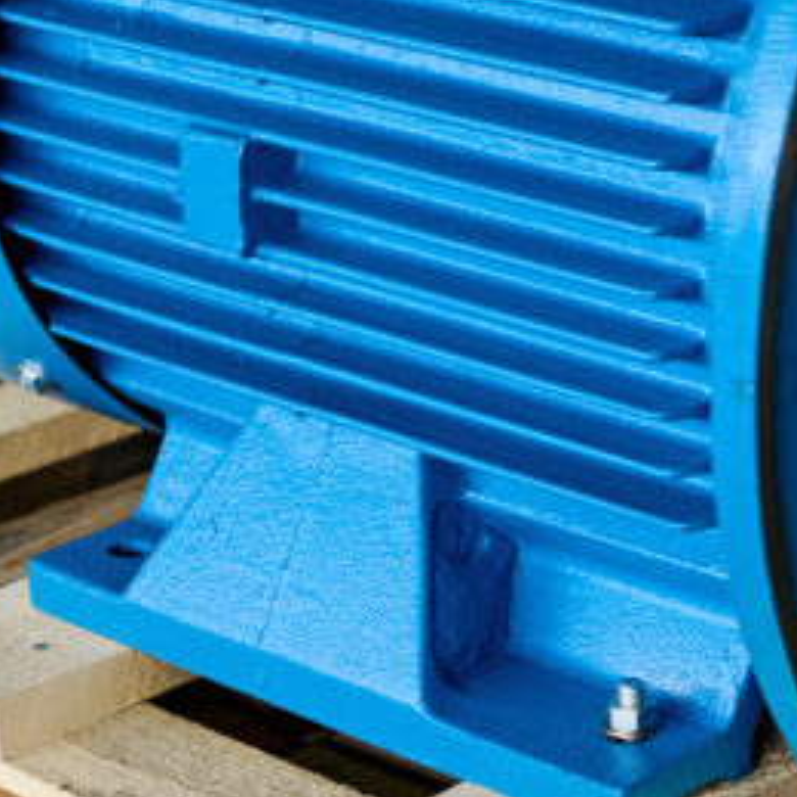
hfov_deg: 14.3
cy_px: 5
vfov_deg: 14.7
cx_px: 1024
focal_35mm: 117
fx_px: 3048
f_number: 3.2
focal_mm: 35
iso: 800
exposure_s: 1/160
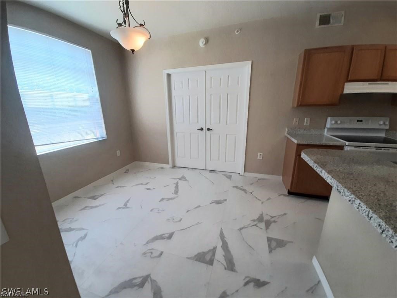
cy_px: 149
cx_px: 198
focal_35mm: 13
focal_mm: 1.42
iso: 64
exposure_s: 1/40
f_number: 2.2
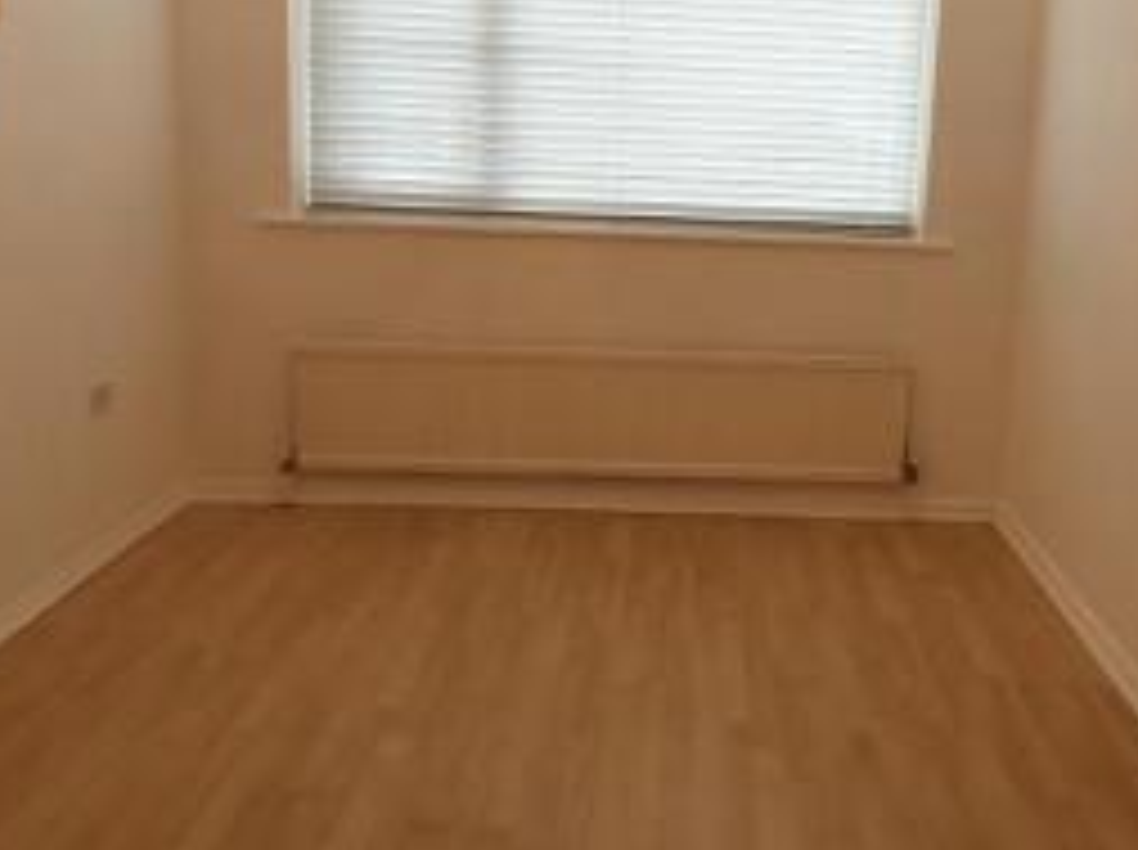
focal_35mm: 30
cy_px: 254
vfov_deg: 45.6
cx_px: 753
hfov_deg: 58.7
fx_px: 985
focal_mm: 1.8
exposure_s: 1/100
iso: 64
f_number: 2.2
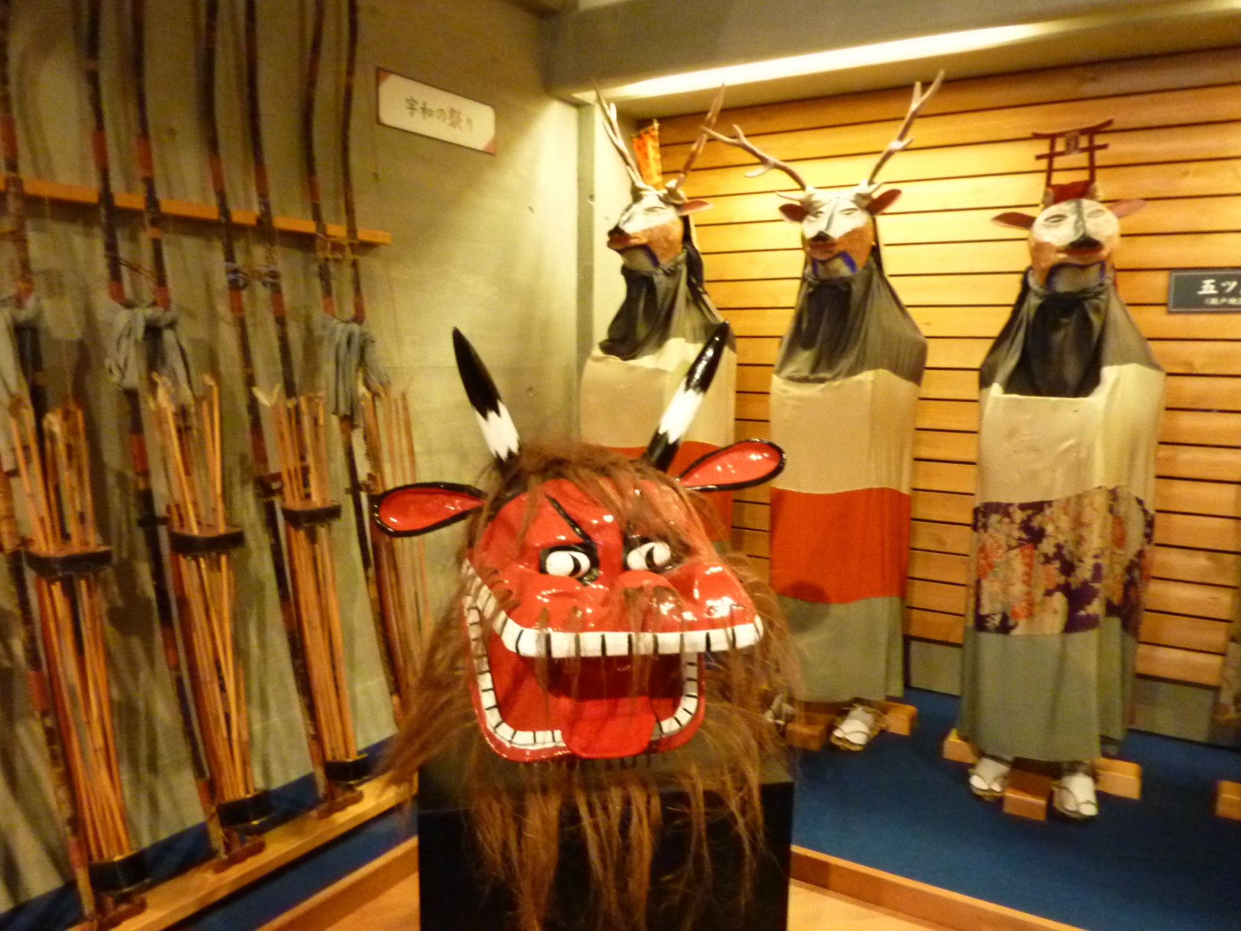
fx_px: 896
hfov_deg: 69.4
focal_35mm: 25
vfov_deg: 54.9
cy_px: 466
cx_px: 620
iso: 800
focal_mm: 4.1
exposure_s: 1/20
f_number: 3.3
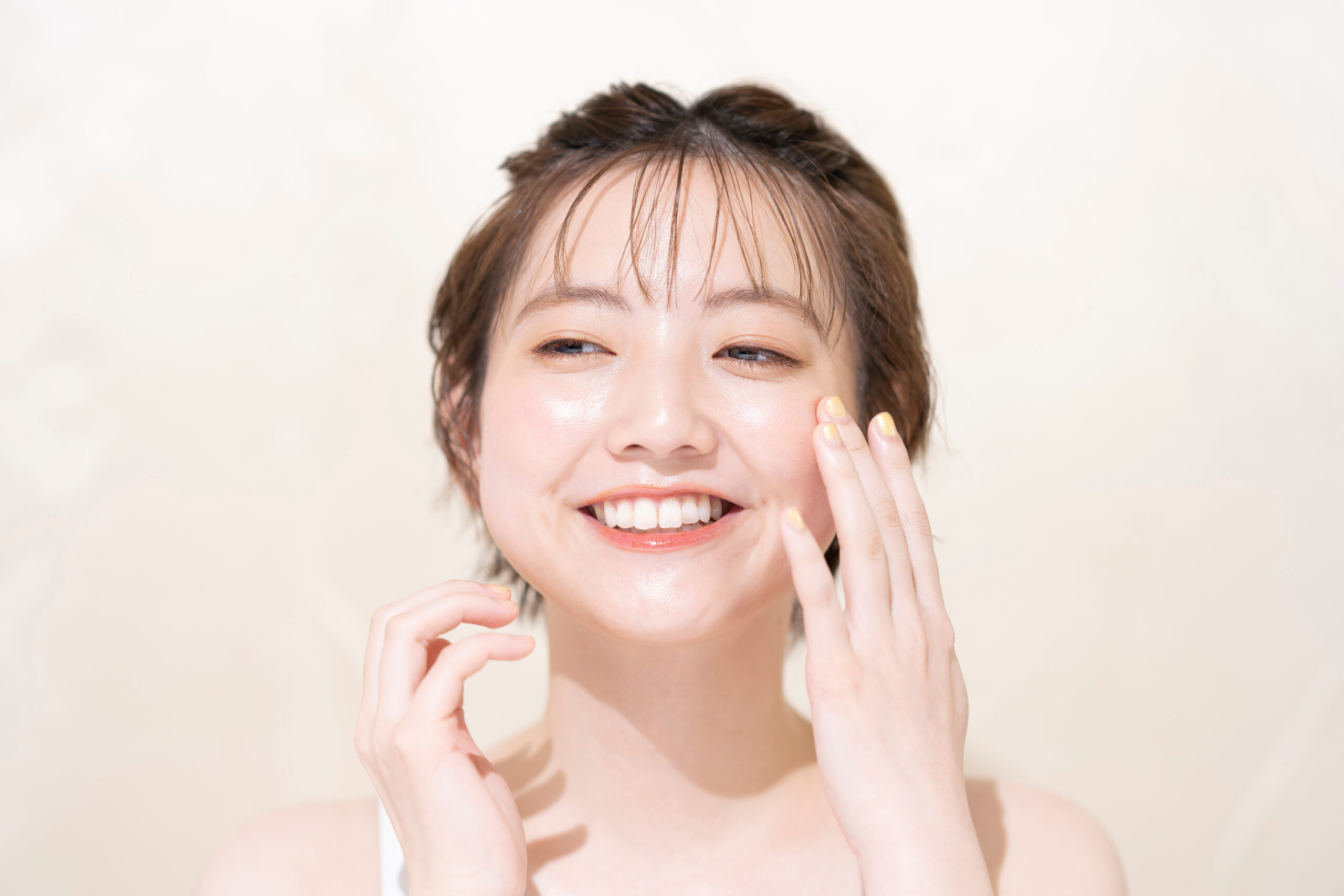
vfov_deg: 16.1
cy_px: 448
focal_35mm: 85
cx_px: 672
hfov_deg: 23.9
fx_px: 3173
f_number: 1.8
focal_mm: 85
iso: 400
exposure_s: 1/640
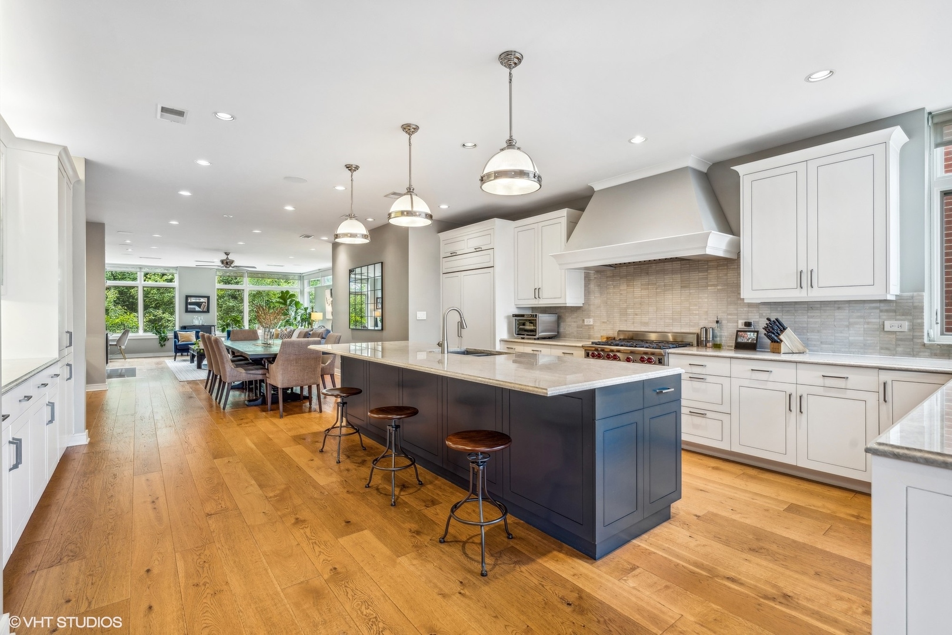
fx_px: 423
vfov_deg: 73.7
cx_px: 476
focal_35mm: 16
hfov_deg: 96.7
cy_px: 318
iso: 320
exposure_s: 1/10
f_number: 8
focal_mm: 16
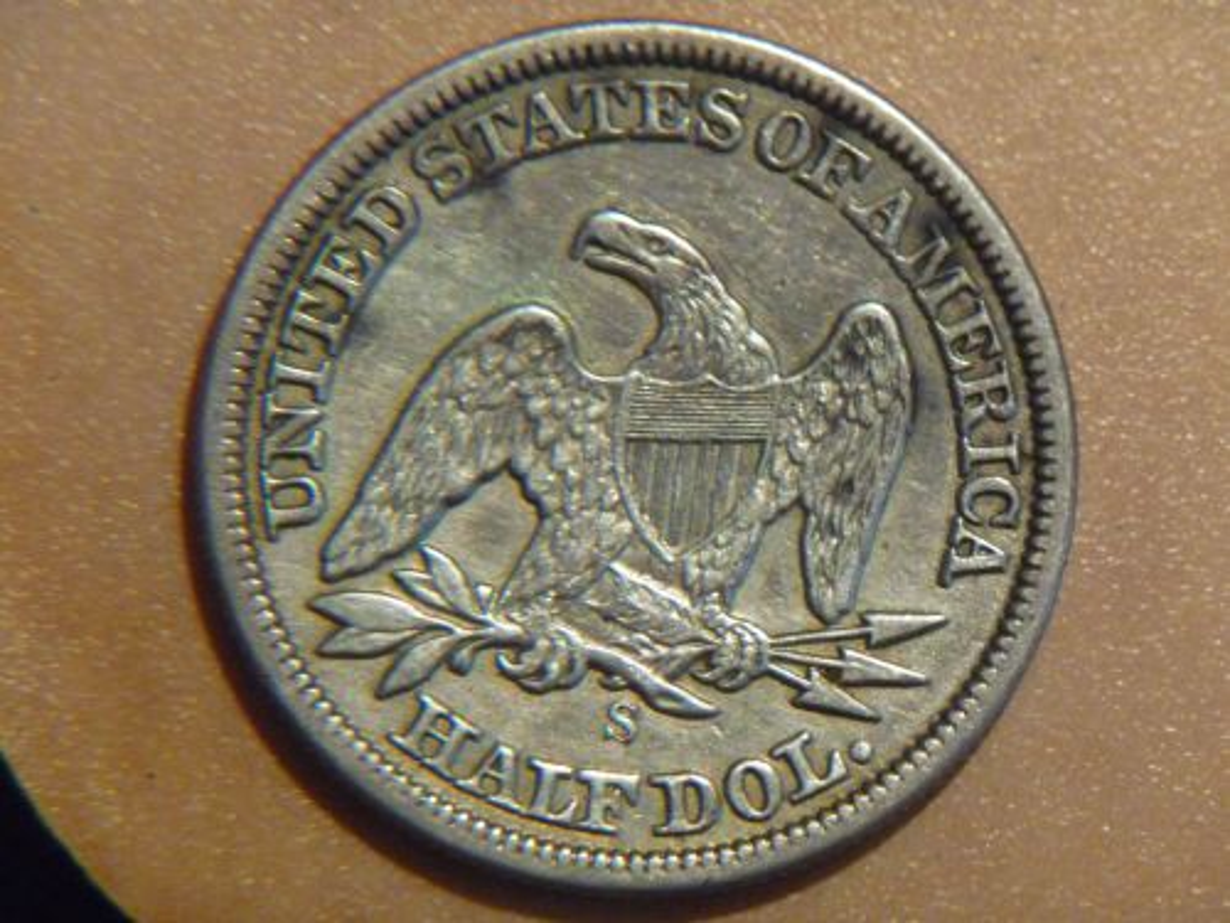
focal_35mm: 189
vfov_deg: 7.9
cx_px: 615
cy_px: 462
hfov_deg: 10.5
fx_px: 6716
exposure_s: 1/50
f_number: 4.8
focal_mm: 32.3
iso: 800
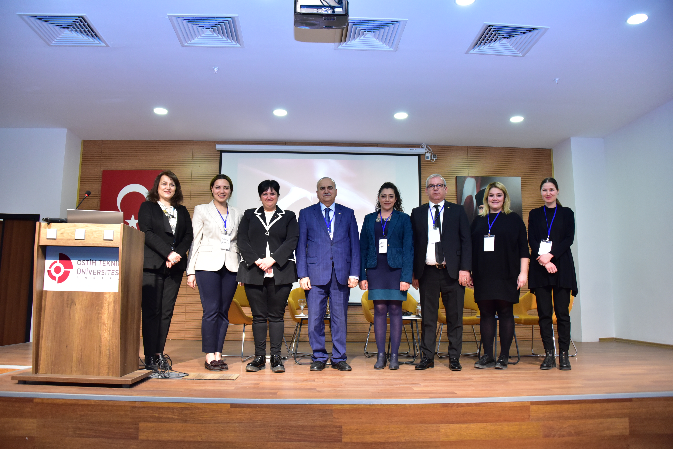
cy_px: 224
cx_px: 336
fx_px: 523
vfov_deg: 46.4
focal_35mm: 28
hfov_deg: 65.5
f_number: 4
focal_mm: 28
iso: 3200
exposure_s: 1/125
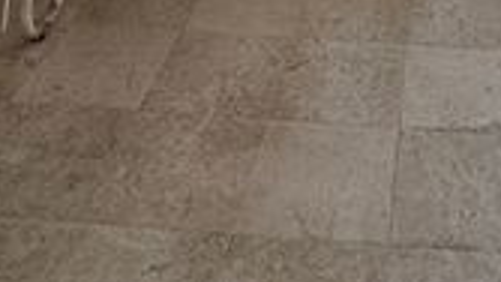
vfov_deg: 12.9
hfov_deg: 33.1
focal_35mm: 61
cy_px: -459
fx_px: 810
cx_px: 422
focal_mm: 2.22
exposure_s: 1/392
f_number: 2.2
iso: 40
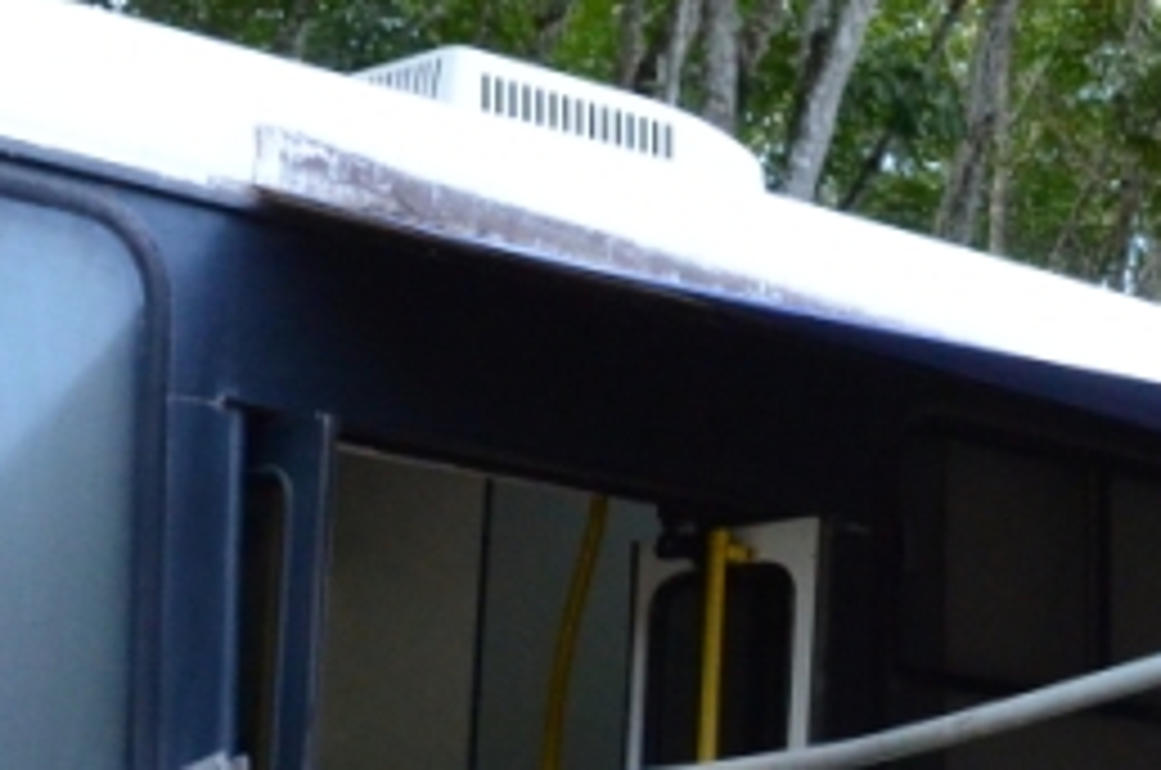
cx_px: 1256
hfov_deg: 18.5
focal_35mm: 107
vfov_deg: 12.1
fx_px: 3444
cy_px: 1157
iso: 2500
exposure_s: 1/320
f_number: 9
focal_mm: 18
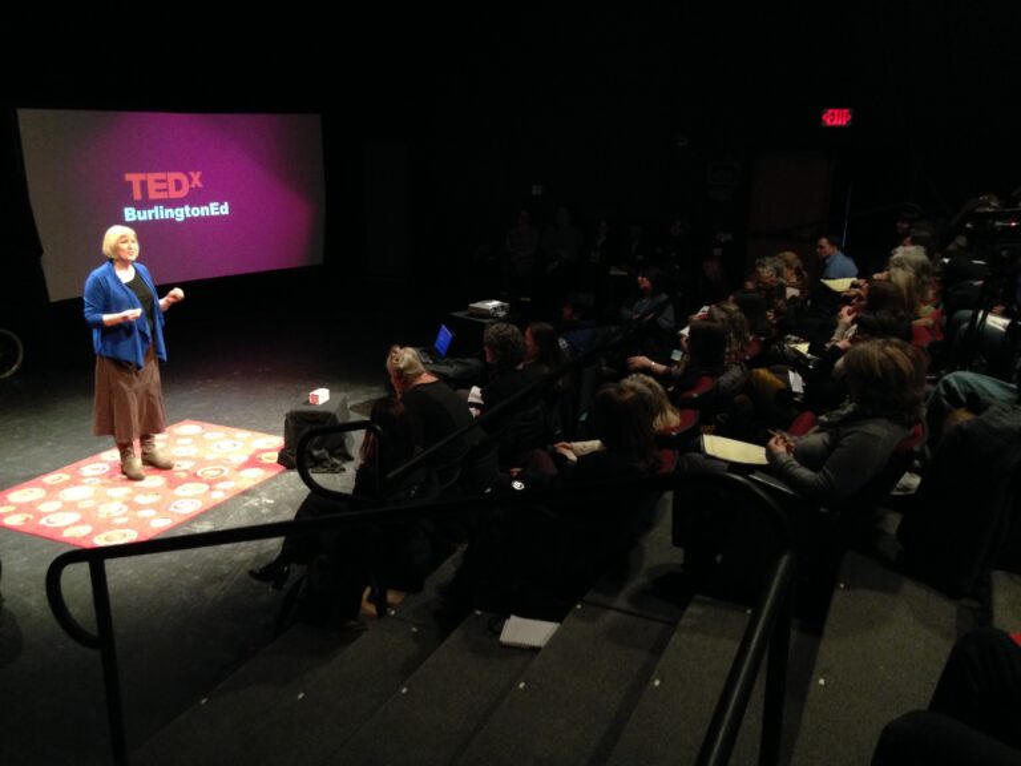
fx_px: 973
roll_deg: -0.5
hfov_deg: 55.4
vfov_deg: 42.9
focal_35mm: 33
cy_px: 383
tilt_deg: -16.6
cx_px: 510
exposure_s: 1/20
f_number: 2.4
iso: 320
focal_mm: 4.12
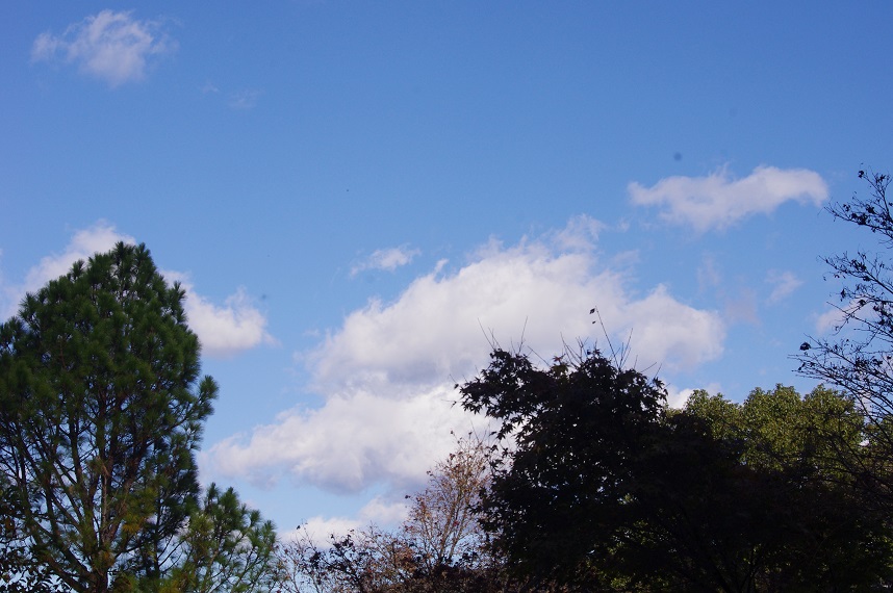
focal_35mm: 75
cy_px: 296
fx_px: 1858
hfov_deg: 27.0
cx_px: 446
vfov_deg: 18.1
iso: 400
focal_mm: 50
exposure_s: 1/500
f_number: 11
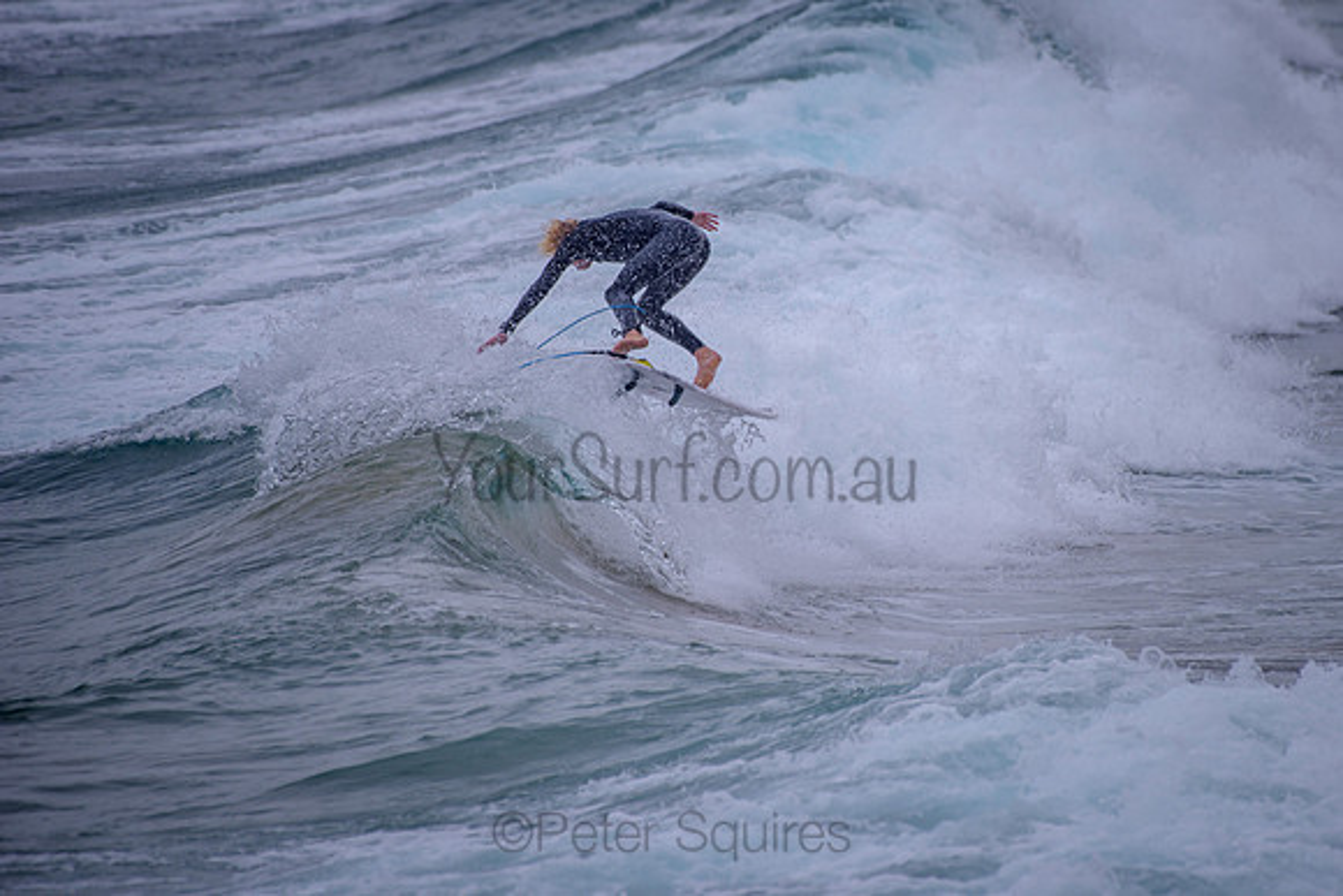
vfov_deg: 2.2
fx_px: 22874
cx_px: 823
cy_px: 347
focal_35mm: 613
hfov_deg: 3.4
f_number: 5.6
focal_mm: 500
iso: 100
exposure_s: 1/2000
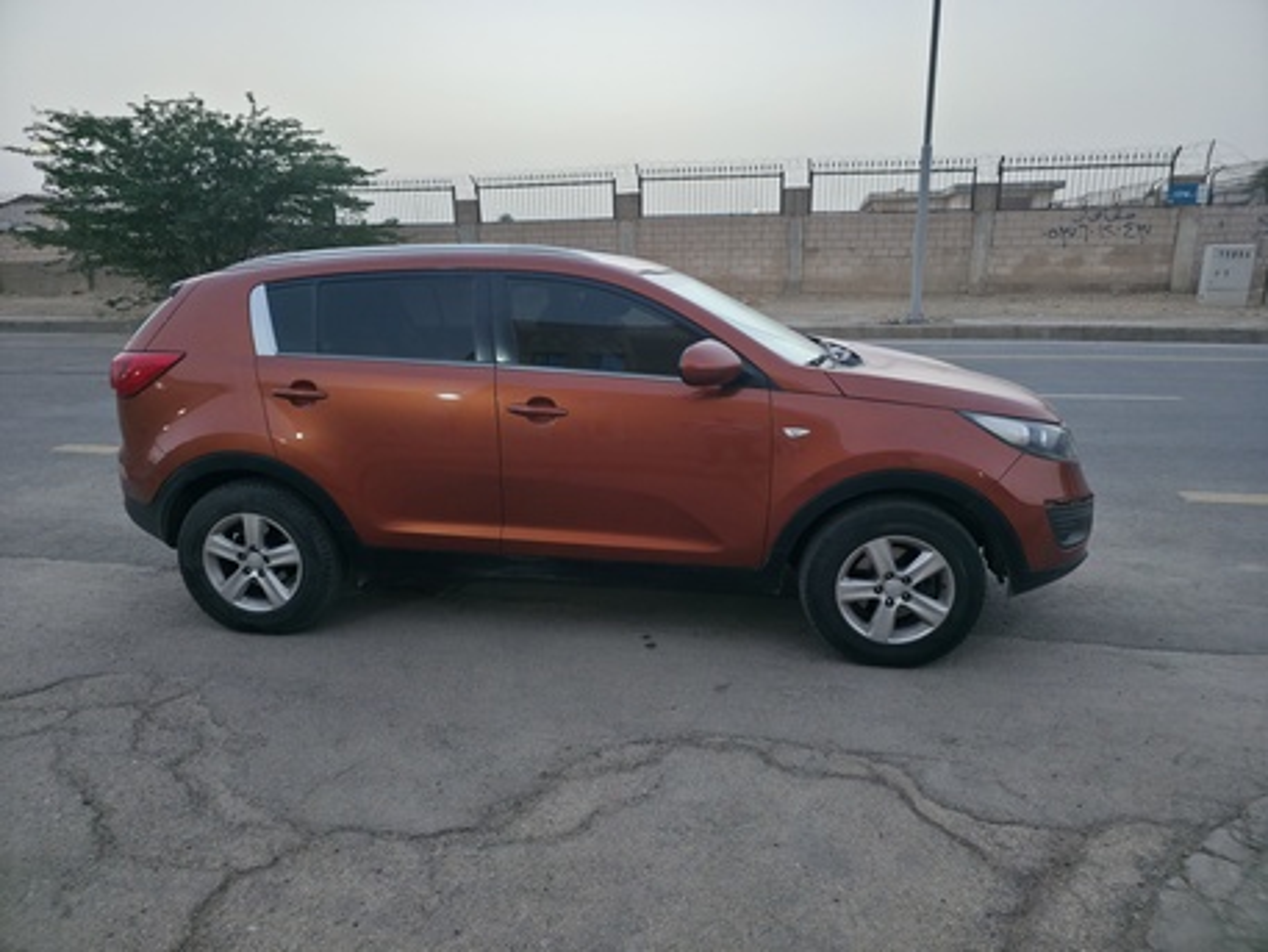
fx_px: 843
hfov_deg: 73.9
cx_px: 634
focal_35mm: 23
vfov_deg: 58.9
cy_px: 476
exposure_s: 1/120
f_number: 1.7
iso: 320
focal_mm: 6.3
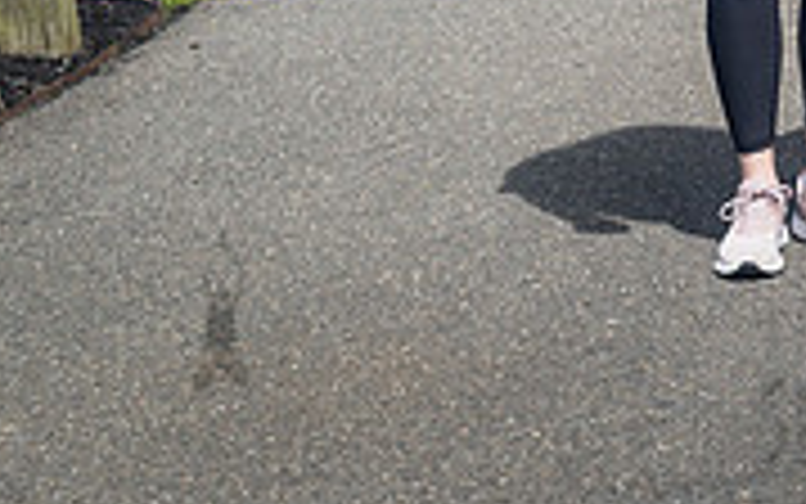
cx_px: 1293
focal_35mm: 150
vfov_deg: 8.5
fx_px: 3296
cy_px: -270
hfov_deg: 13.0
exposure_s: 1/1600
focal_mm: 35
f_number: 4
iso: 200
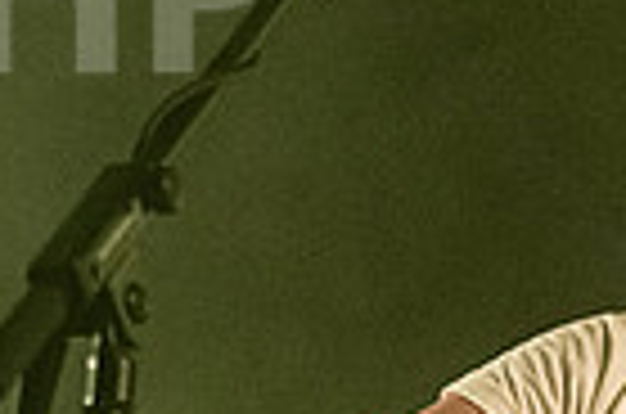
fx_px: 3973
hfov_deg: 8.7
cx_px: 1004
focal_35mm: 229
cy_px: 437
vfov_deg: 5.9
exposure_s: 1/1000
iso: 6400
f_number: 4
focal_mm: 50
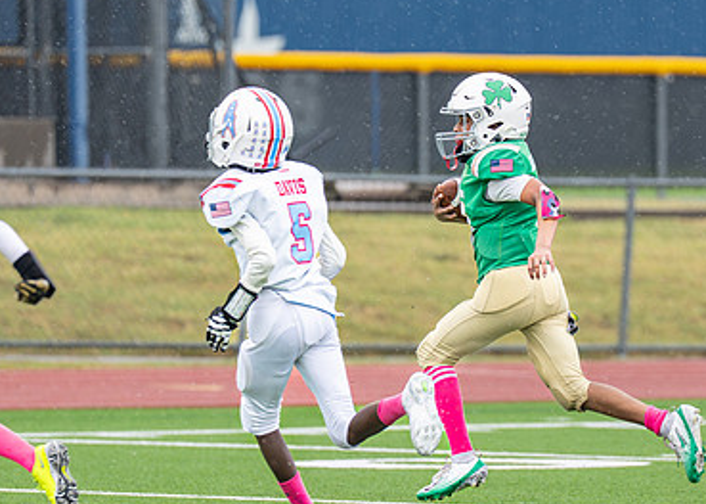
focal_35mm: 607
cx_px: 506
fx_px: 12162
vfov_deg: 2.4
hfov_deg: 3.3
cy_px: 306
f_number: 2.8
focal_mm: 200
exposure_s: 1/1000
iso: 320
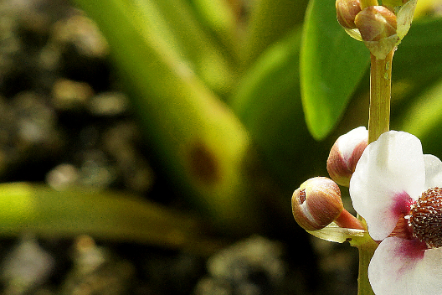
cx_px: 501
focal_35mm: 341
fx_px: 4186
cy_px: 234
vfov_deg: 4.0
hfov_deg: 6.0
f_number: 9
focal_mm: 100
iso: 320
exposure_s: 1/160
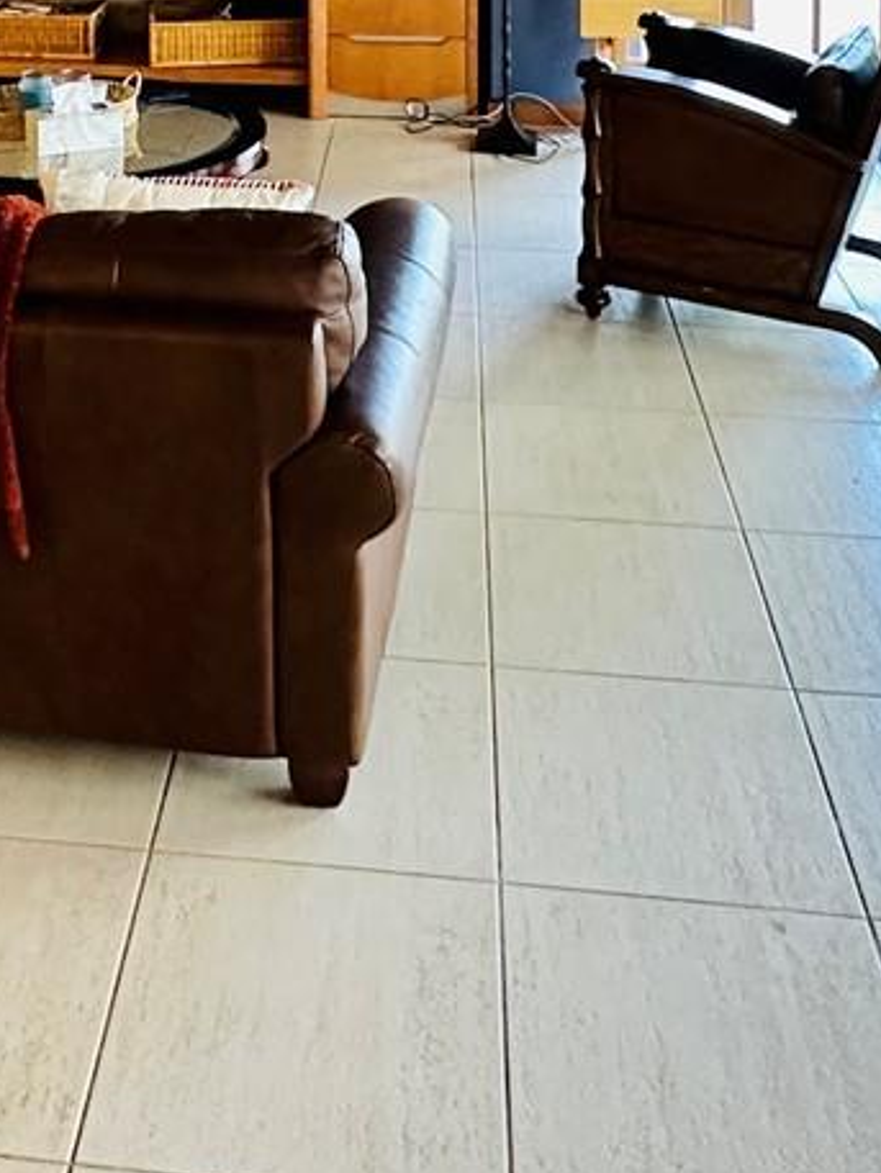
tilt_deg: -4.6
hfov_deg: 29.3
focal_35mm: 49
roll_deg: +0.0
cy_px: -231
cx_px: 231
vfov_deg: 32.3
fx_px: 1662
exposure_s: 1/120
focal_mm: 2.22
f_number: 2.2
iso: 320
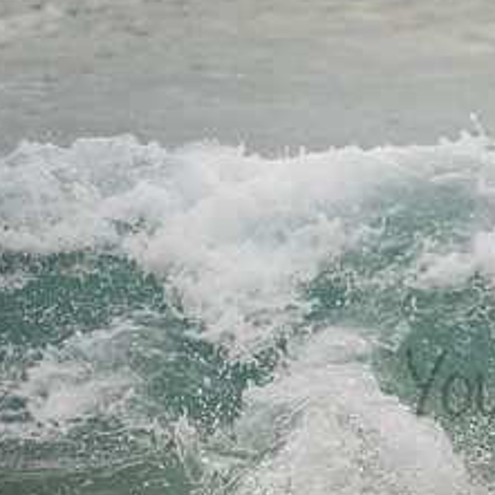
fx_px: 14075
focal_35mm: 870
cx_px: 636
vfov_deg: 2.0
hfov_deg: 2.0
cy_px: 364
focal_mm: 390
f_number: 5.6
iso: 250
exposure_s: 1/2000
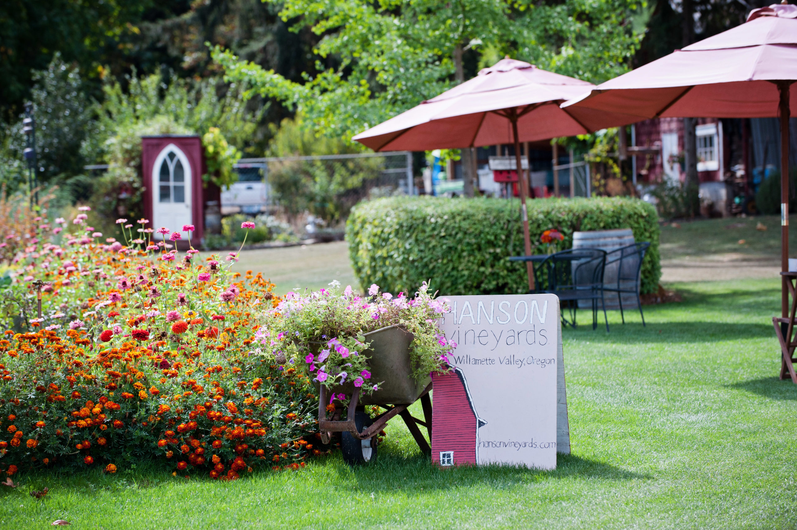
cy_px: 265
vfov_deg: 11.4
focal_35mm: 120
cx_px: 398
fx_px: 2655
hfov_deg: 17.1
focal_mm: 120
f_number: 4.5
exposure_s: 1/1600
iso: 400
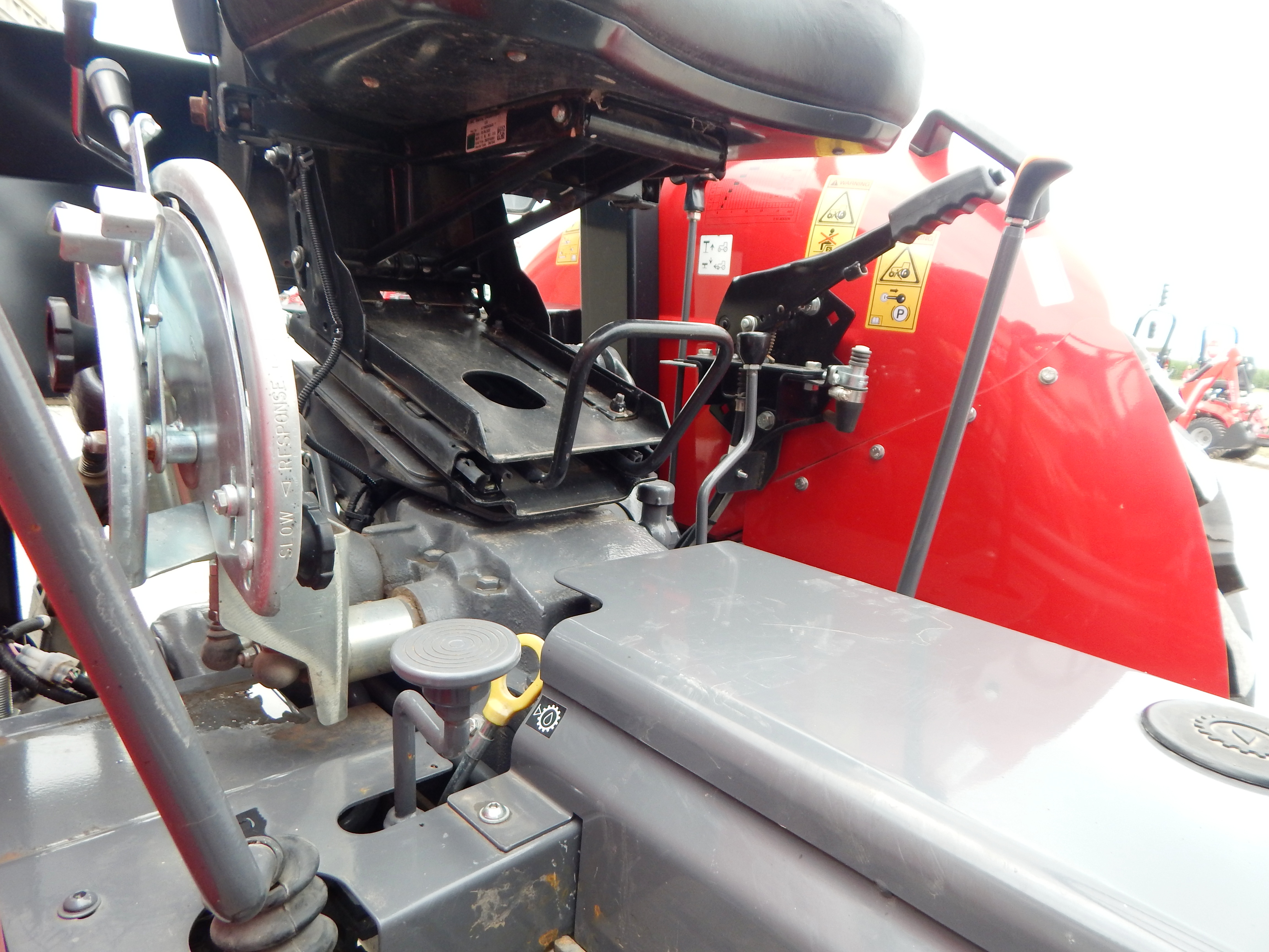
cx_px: 634
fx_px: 807
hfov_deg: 76.4
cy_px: 476
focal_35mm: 22
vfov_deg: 61.1
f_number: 3
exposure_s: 1/200
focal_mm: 4
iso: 125
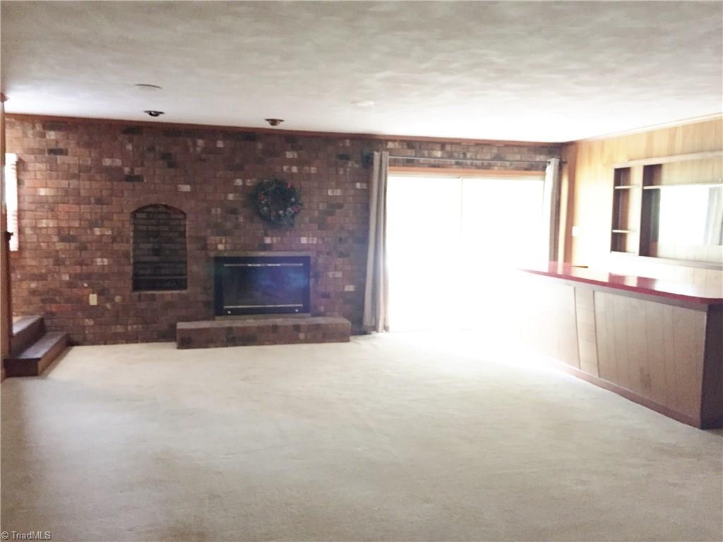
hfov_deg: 61.7
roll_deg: -0.4
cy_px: 271
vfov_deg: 48.2
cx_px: 362
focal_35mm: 29
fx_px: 606
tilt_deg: -5.4
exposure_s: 1/15
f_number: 2.2
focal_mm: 4.15
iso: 640
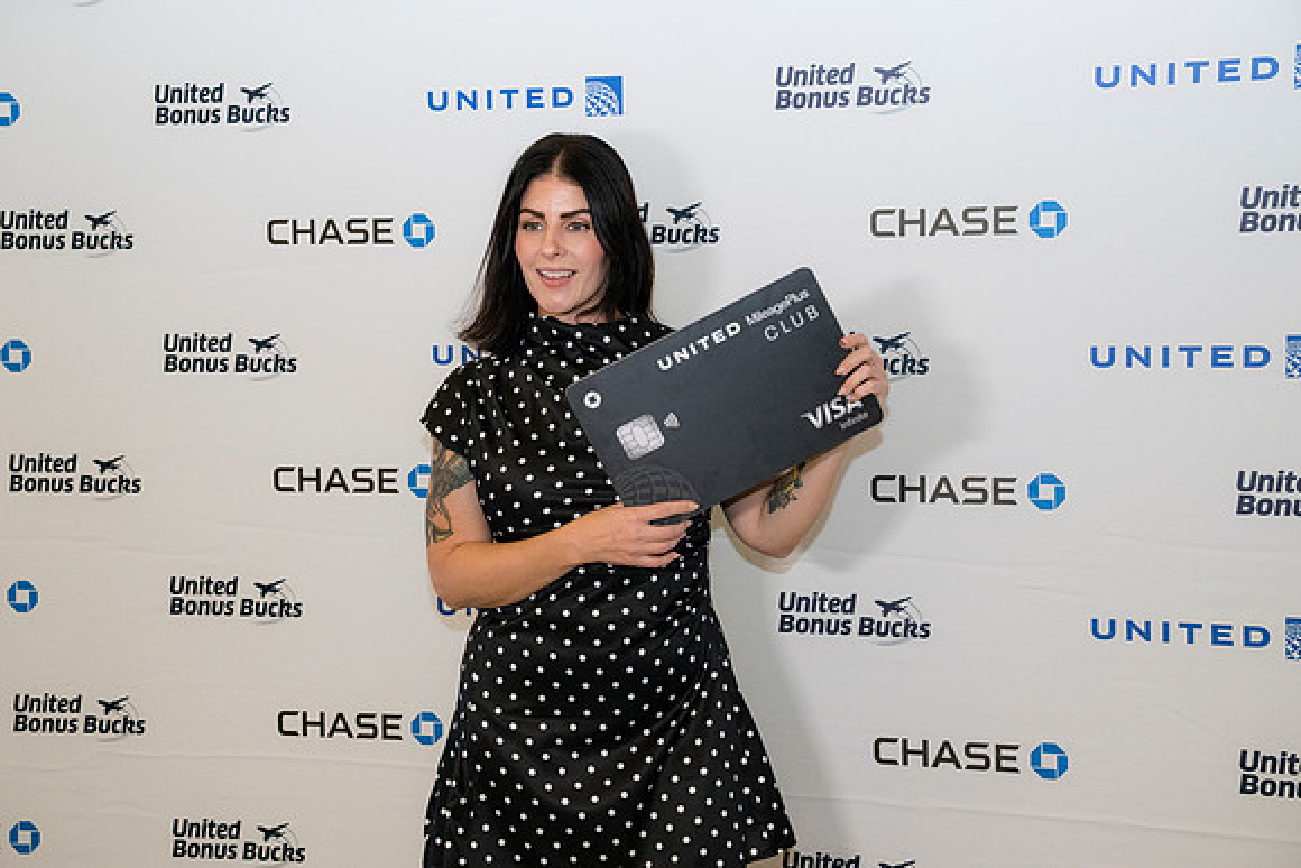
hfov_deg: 32.9
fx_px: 2205
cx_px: 650
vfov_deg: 22.3
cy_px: 434
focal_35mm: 61
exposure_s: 1/80
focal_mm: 61
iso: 2500
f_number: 4
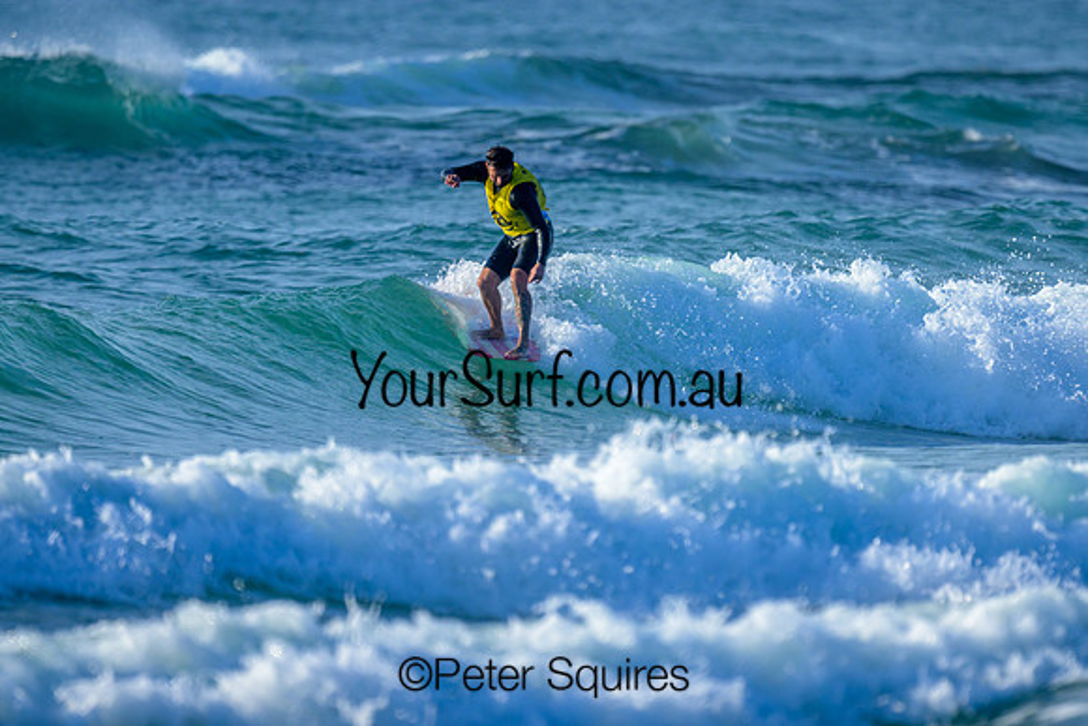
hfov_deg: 1.9
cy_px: 397
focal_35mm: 1100
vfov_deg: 1.3
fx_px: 33250
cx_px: 571
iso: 320
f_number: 6.3
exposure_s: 1/2000
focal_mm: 800
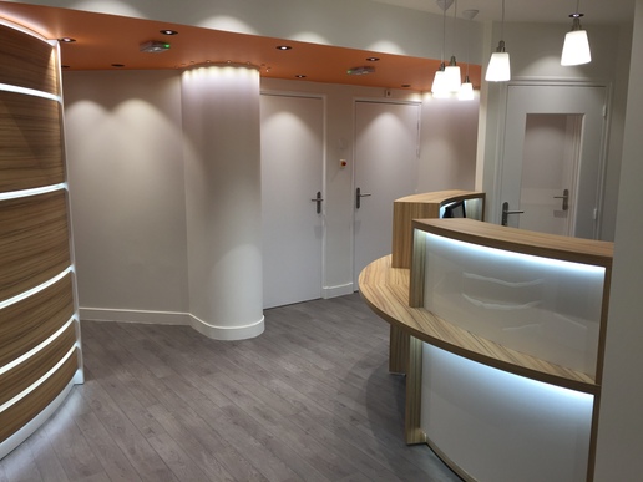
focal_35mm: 29
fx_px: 539
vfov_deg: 48.2
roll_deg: -0.7
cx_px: 322
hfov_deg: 61.7
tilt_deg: -10.3
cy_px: 241
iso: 32
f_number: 2.2
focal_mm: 4.15
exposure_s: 1/50
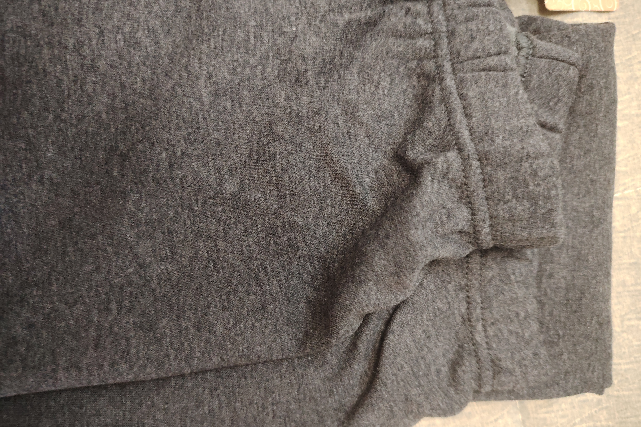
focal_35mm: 25
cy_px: 217
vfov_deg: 51.3
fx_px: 445
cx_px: 320
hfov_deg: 71.5
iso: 7104
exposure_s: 1/80
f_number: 1.75
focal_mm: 5.25
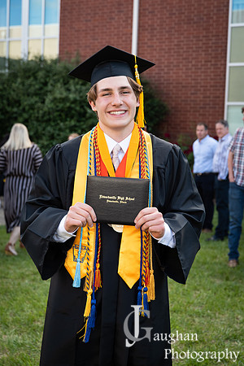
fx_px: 630
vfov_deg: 32.4
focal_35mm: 62
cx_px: 122
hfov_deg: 21.9
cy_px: 183
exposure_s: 1/200
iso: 160
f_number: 4.5
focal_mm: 62
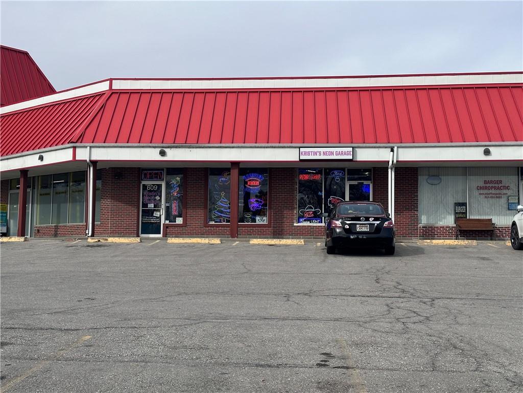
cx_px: 262
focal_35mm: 48
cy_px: 196
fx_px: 725
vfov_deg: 30.3
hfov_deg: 39.7
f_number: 1.78
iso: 64
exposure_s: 1/3597
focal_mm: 6.86
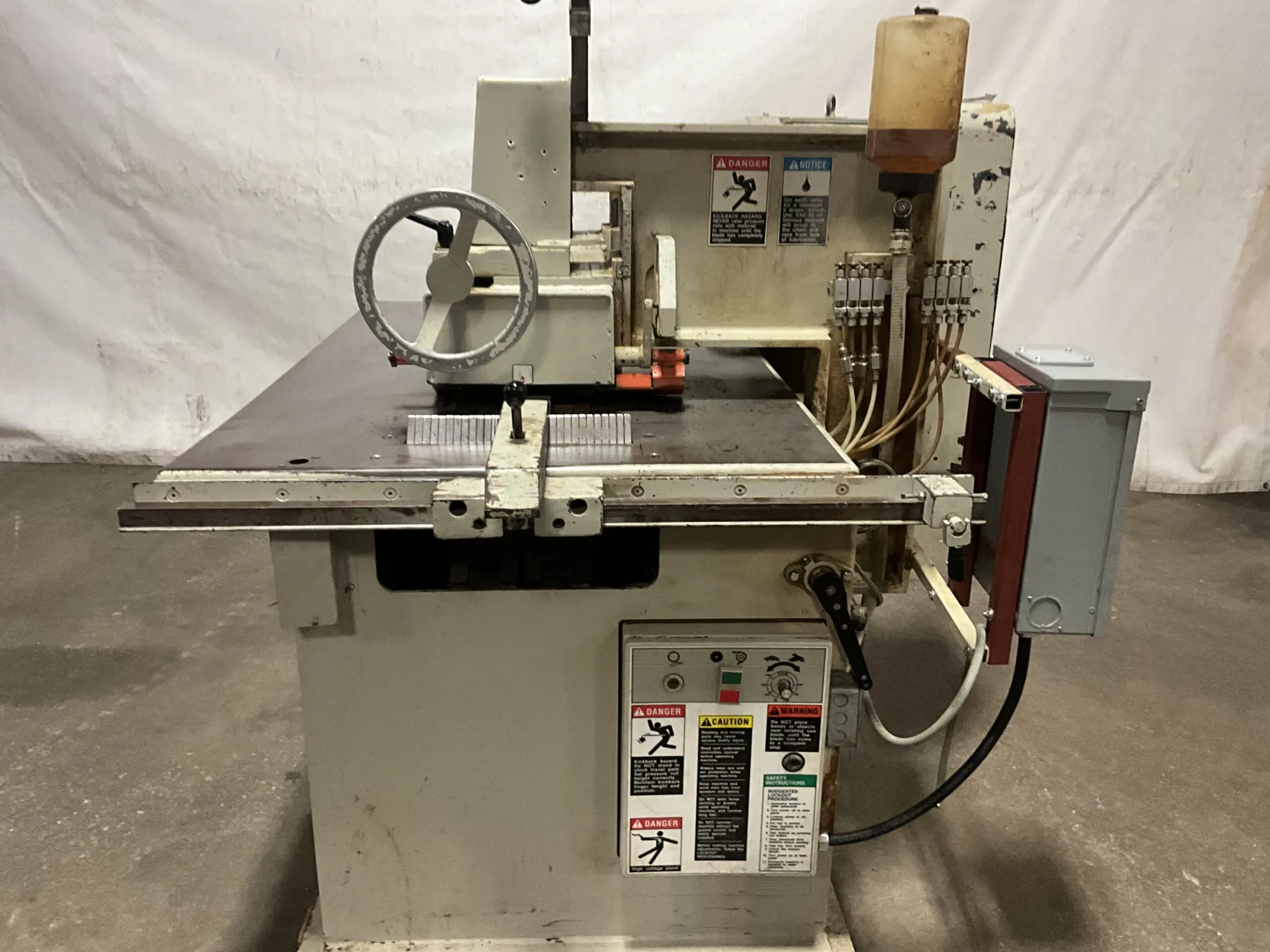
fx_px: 1064
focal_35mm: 29
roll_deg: +0.2
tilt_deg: -19.5
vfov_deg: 48.2
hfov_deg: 61.7
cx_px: 635
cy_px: 476
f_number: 1.8
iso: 160
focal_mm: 3
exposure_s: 1/60
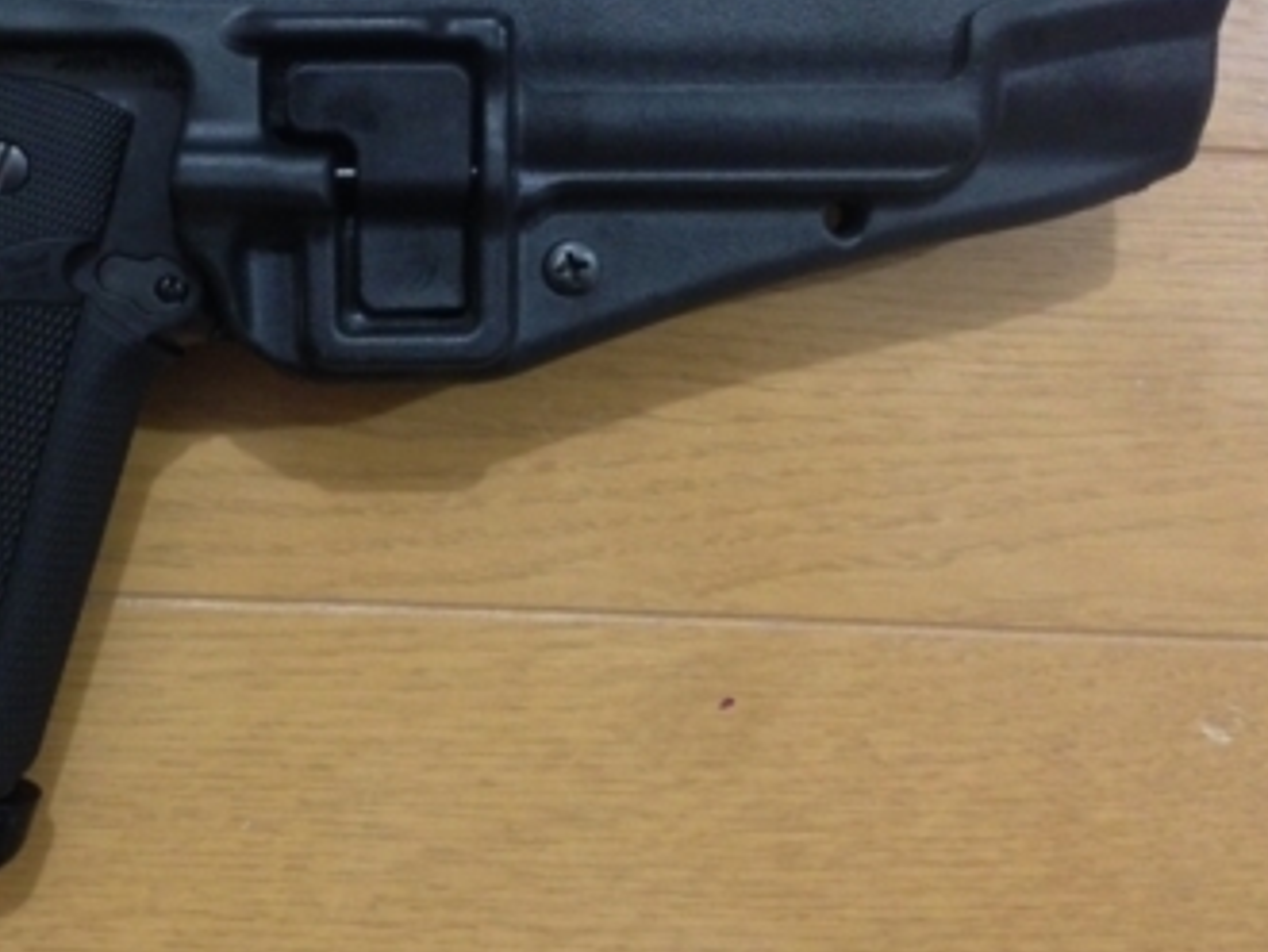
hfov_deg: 37.6
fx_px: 1833
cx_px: 388
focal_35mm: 50
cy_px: 244
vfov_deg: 28.7
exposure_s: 1/15
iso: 800
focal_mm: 4.12
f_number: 2.4
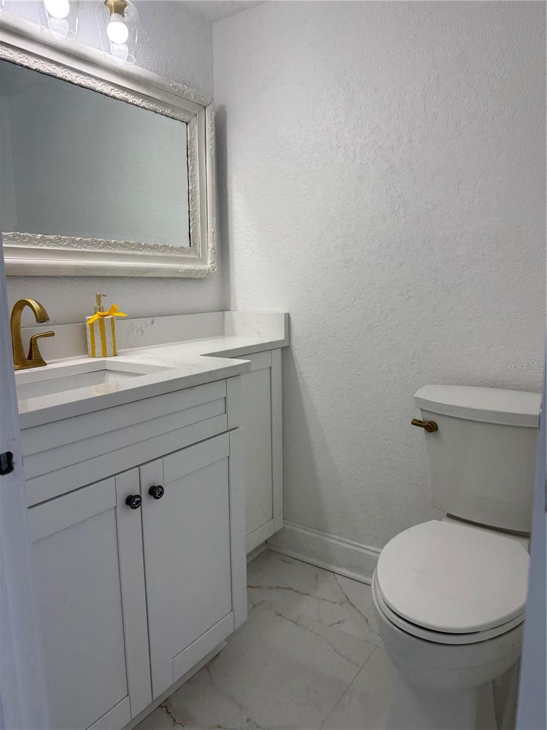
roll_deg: +0.9
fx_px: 506
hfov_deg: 56.8
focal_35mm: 24
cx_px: 274
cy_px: 365
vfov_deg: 71.6
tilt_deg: -9.4
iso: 80
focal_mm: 6.76
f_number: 1.78
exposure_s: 1/377
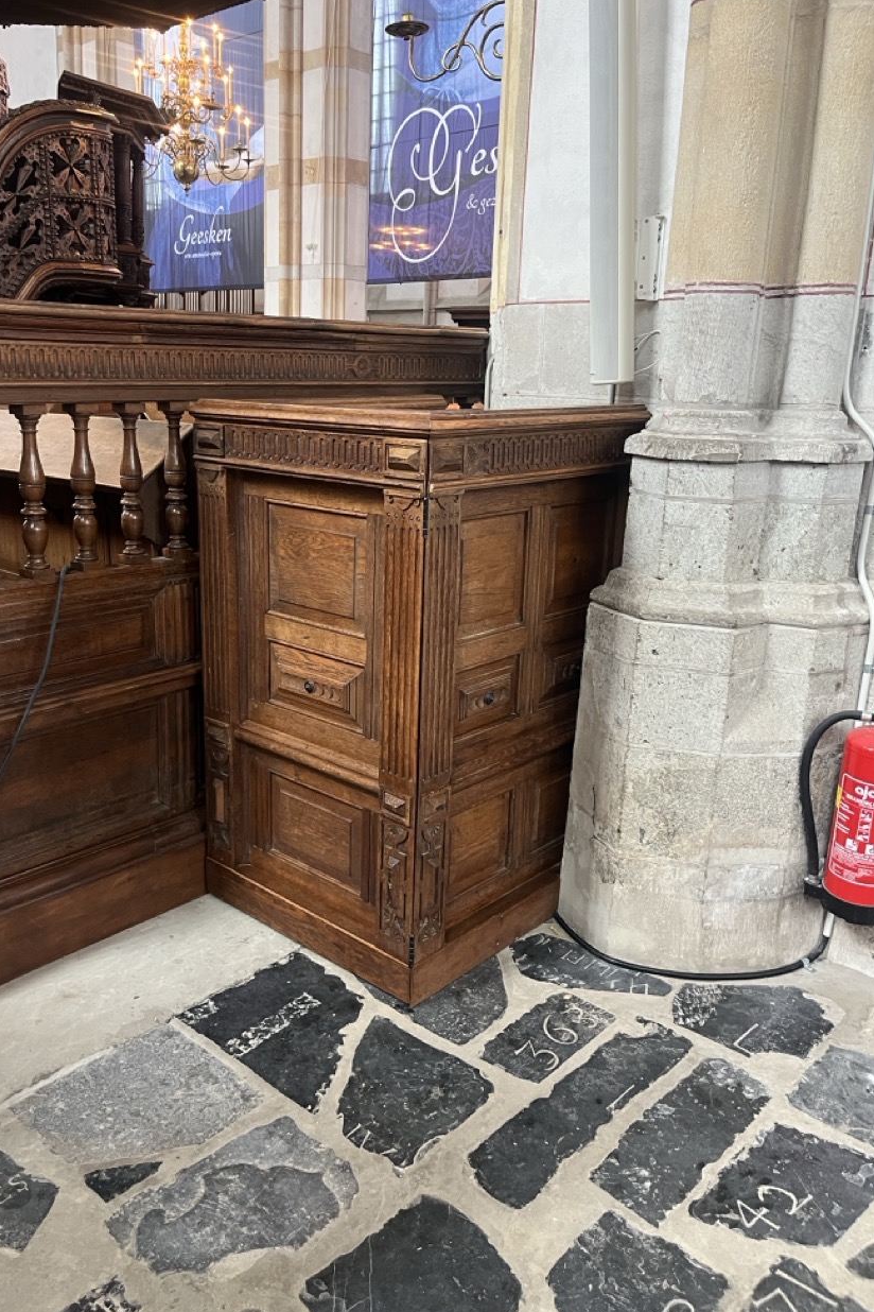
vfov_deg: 65.5
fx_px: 1020
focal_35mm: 28
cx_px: 369
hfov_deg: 46.2
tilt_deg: -14.1
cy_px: 639
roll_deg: -1.4
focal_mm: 5.1
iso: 200
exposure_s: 1/50
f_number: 1.6
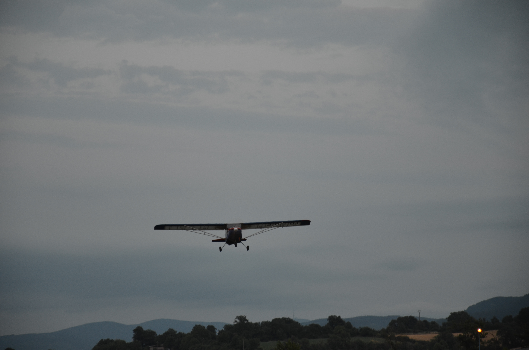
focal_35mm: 158
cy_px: 175
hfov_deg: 13.1
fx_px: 2310
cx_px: 264
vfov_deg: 8.7
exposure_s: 1/80
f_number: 5.6
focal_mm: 105
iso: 400
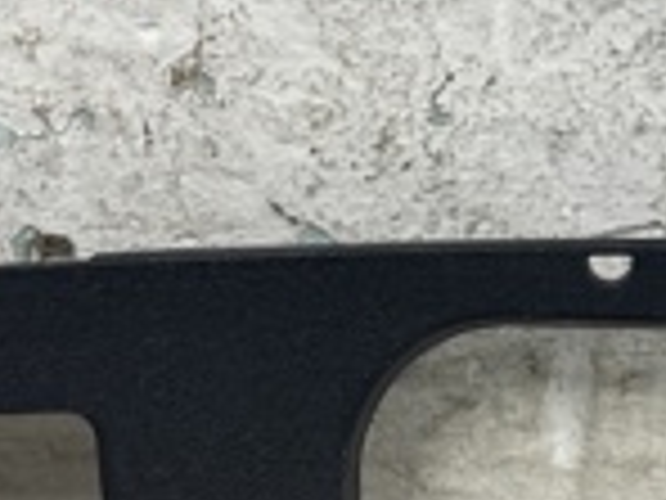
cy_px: 374
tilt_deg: -27.4
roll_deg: -2.8
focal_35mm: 108
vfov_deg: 13.7
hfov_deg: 17.6
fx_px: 2078
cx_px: 716
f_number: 1.6
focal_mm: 5.1
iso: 125
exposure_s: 1/100
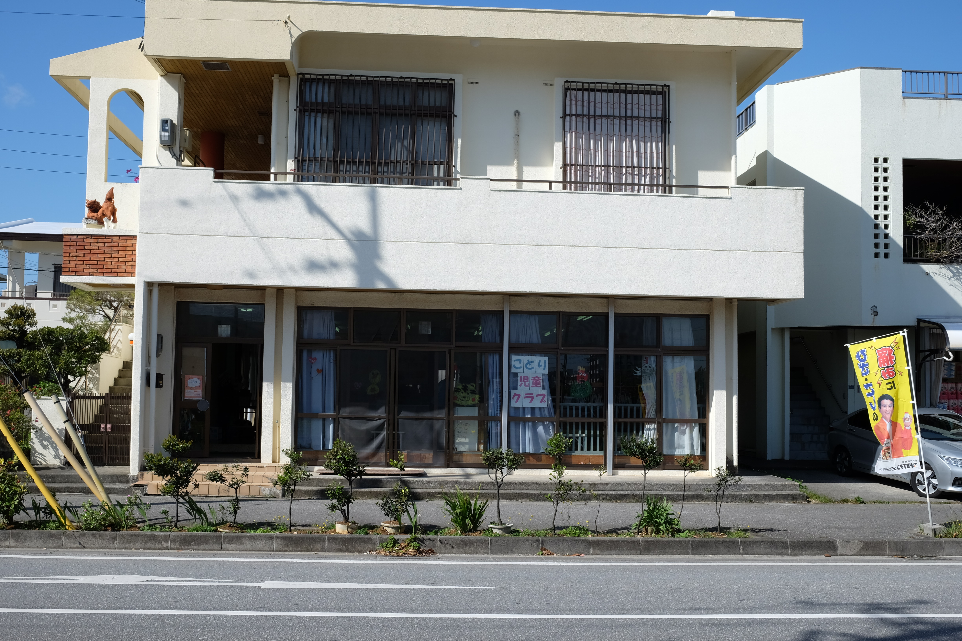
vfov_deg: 35.1
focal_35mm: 38
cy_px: 320
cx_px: 481
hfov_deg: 50.7
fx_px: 1015
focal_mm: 25.4
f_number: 9
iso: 200
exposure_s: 1/350
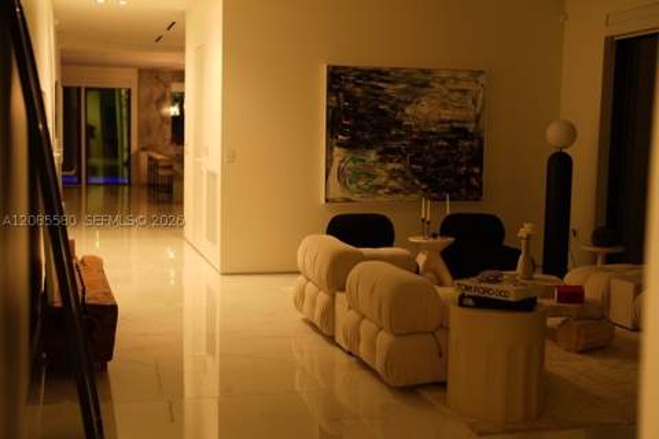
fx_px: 915
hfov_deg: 39.6
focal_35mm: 50
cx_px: 330
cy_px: 220
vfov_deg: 27.0
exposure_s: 1/6
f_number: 2
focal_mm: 50
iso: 64
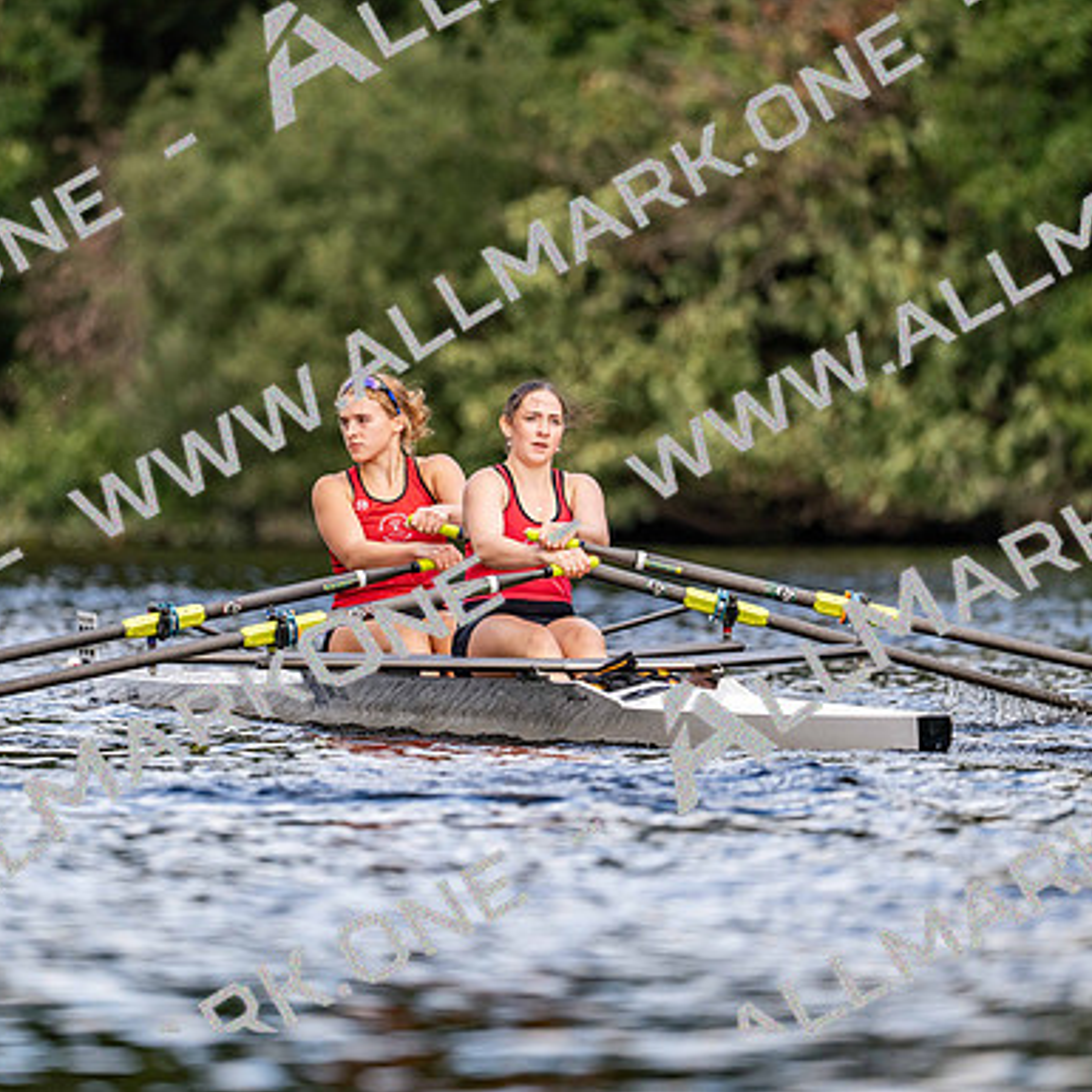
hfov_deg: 3.4
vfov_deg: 3.4
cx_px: 420
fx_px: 18309
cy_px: 546
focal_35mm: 513
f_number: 4.5
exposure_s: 1/2000
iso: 640
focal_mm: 400
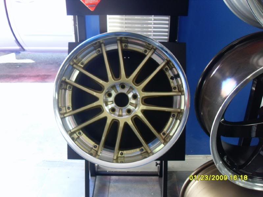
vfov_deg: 41.8
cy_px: 98
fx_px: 258
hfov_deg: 54.0
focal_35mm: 34
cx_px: 132
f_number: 2.8
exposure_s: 1/30
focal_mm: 6.3
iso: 200
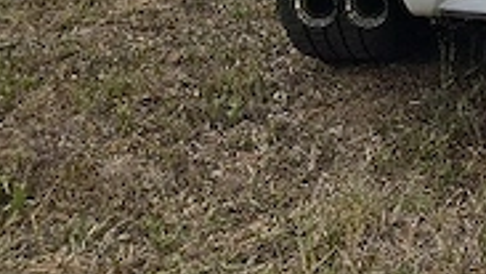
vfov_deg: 13.5
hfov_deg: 23.2
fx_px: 1057
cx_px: 621
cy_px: -189
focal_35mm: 82
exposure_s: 1/1667
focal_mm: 5.54
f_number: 1.8
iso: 50
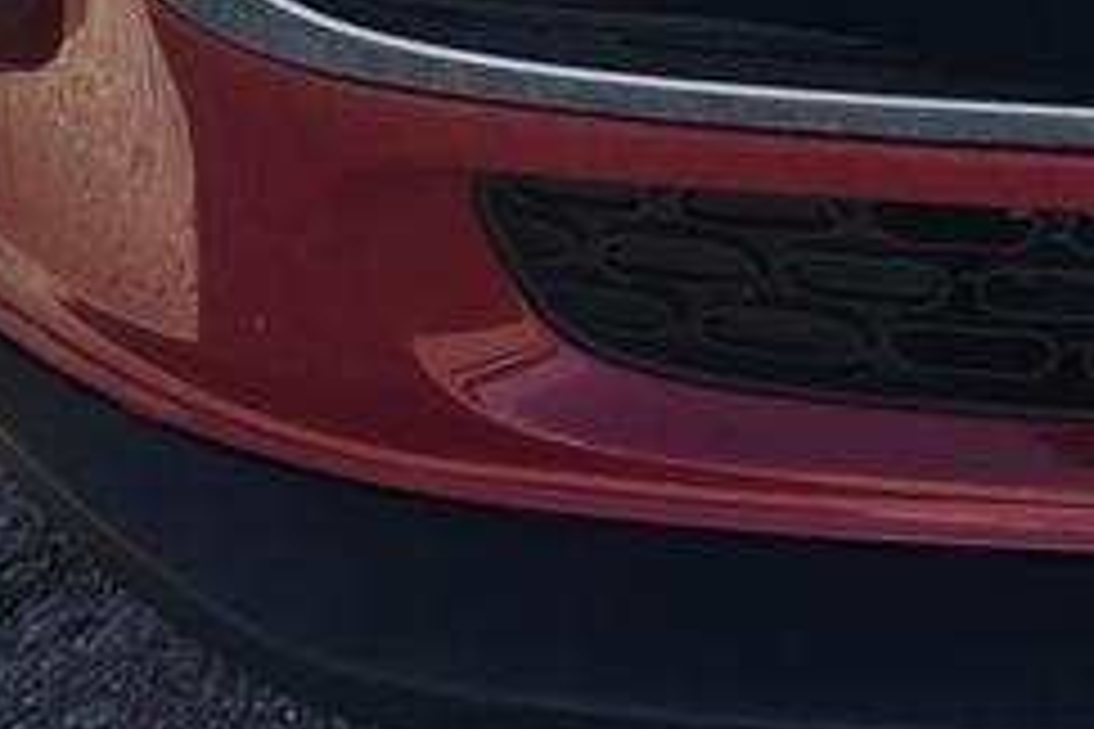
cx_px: 2179
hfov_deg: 13.8
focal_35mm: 126
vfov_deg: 9.4
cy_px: -1170
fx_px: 3829
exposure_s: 1/4766
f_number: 1.7
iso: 80
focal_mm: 6.3
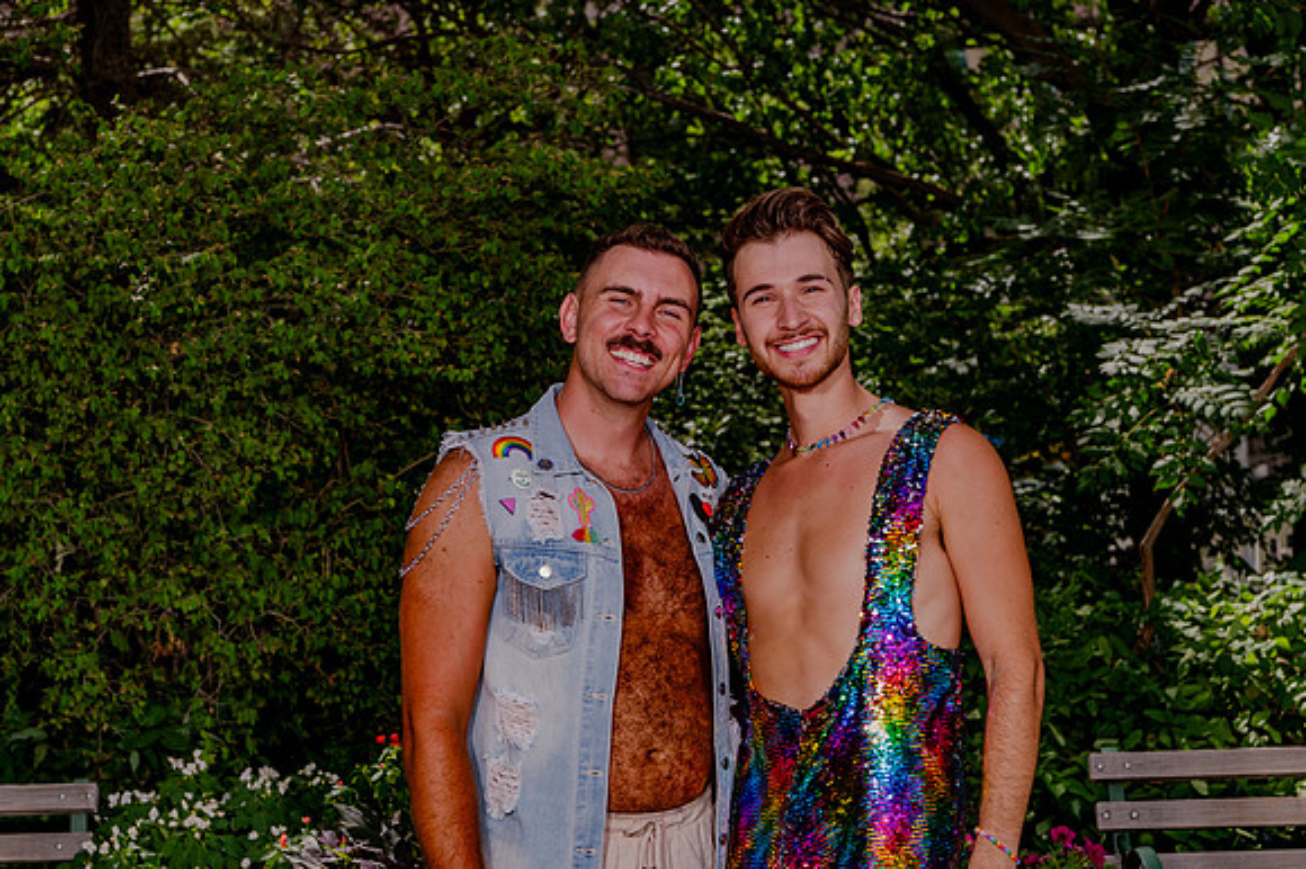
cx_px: 669
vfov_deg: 19.0
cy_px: 424
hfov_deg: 28.2
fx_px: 2601
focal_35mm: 72
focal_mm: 70
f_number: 8
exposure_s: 1/320
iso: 200
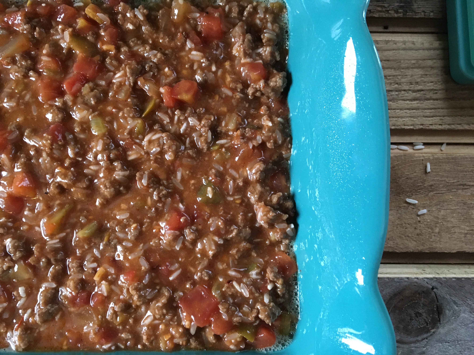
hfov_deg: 61.7
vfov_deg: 48.2
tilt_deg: -84.6
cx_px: 237
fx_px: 397
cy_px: 178
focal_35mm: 29
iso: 200
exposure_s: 1/30
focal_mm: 4.15
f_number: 2.2
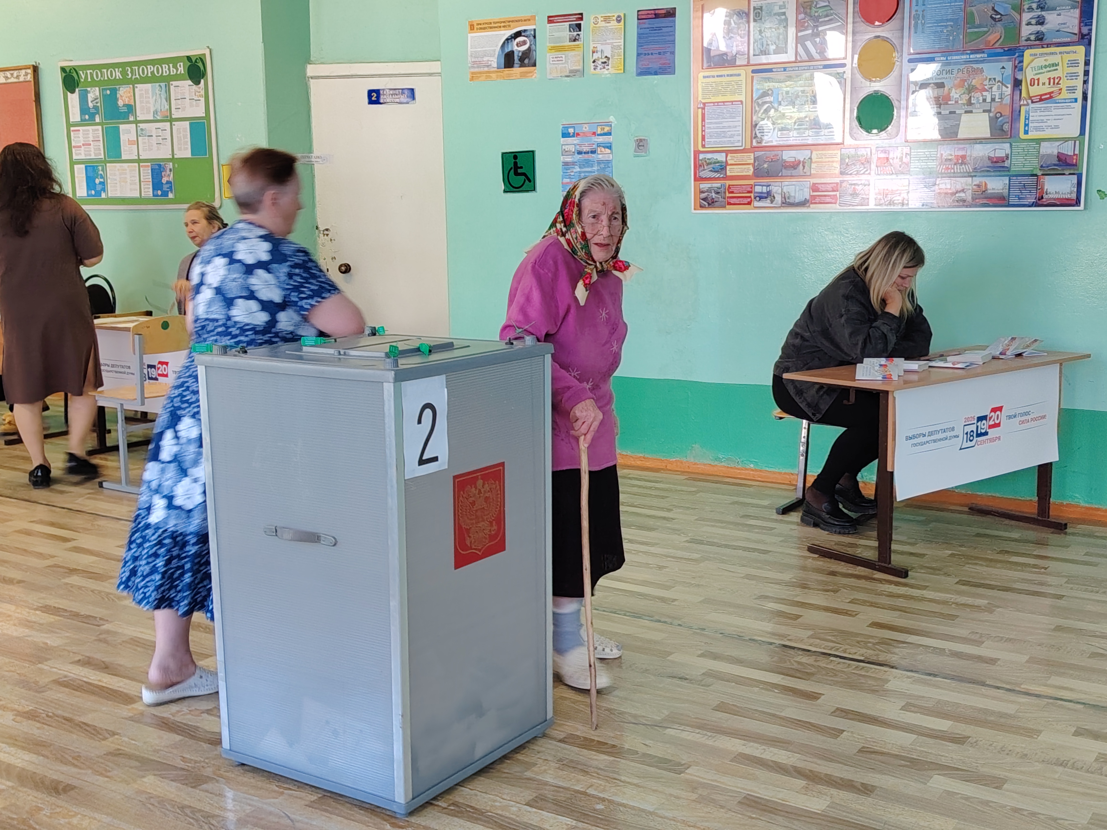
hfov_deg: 45.8
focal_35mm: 41
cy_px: 415
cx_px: 554
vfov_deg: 35.1
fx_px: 1311
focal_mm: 5.25
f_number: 1.75
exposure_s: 1/33.3
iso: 478
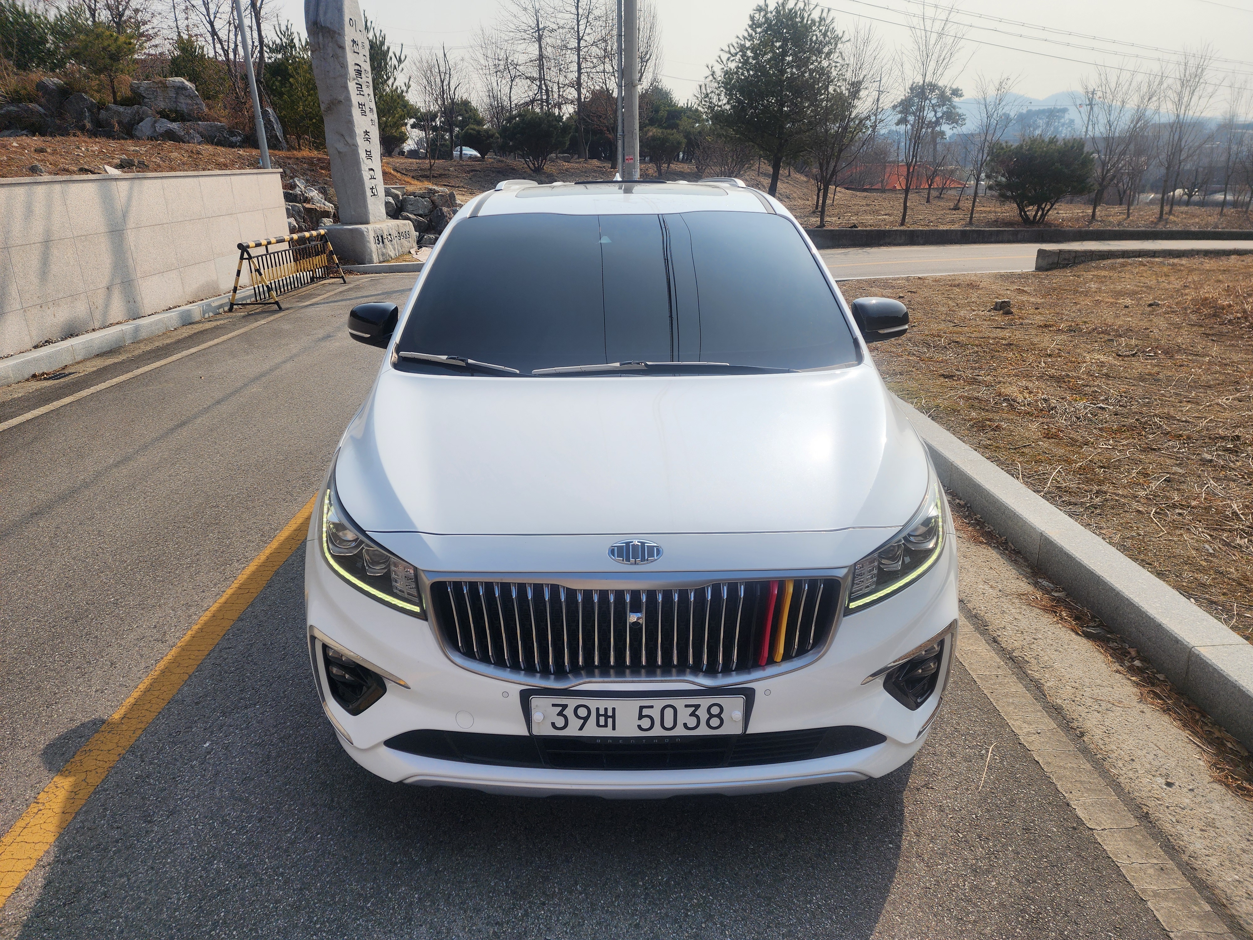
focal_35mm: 23
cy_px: 470
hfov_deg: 73.9
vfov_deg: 58.9
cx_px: 626
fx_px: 833
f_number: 1.8
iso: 12
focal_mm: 6.4
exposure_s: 1/1746
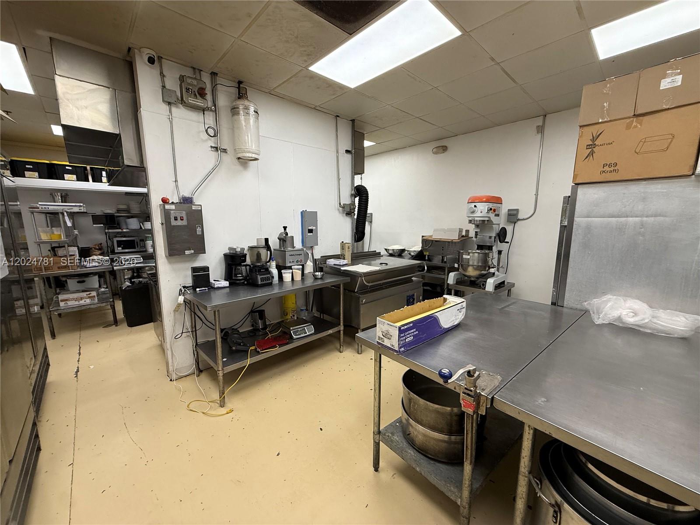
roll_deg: +0.8
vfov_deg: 85.7
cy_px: 262
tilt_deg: -8.5
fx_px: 283
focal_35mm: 14
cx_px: 350
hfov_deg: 102.1
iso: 160
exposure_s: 1/120
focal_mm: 2.22
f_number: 2.2
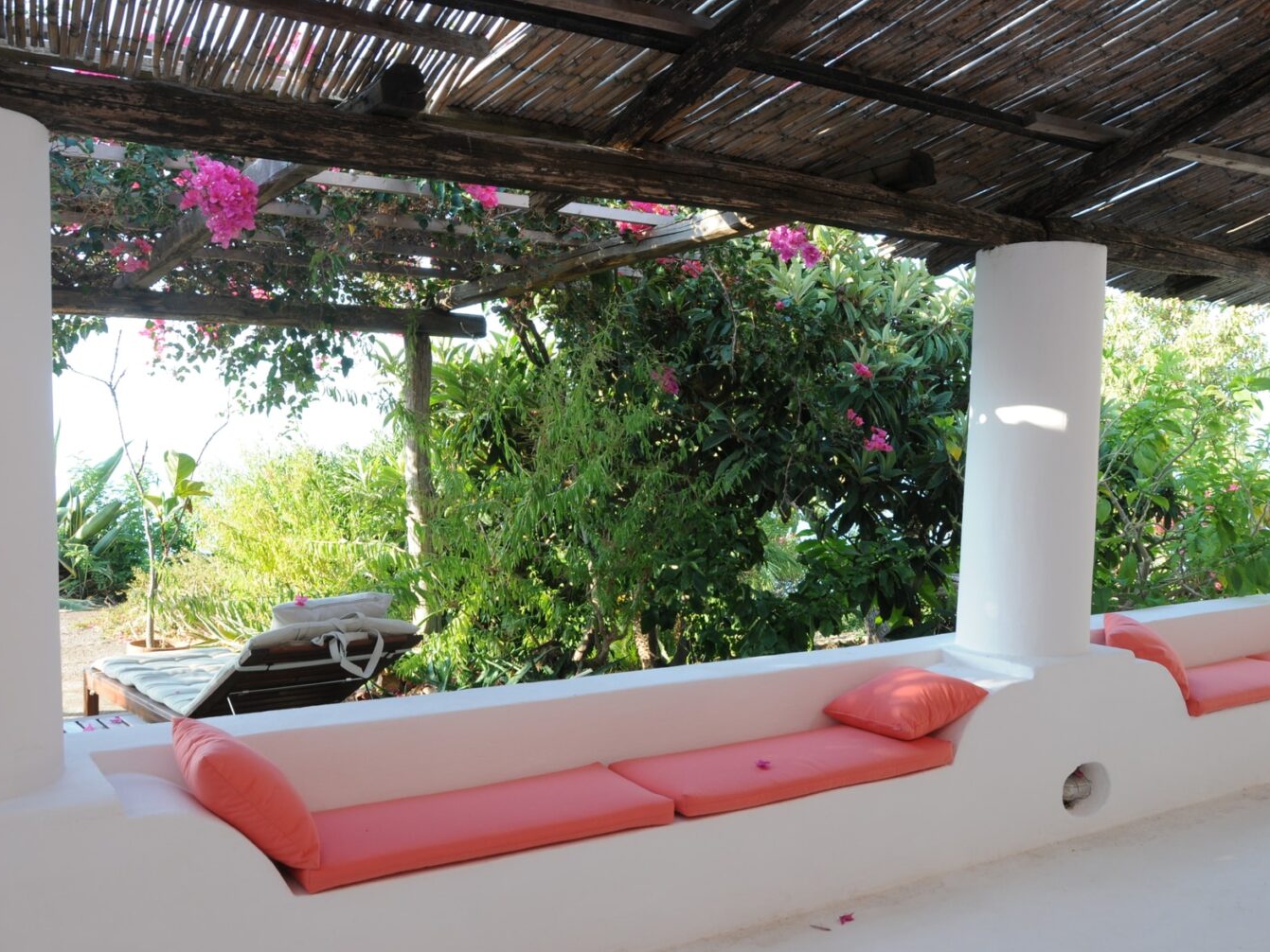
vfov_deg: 43.0
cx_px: 643
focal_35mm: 33
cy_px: 482
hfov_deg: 55.3
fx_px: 1211
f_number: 8
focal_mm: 20
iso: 250
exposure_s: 1/50
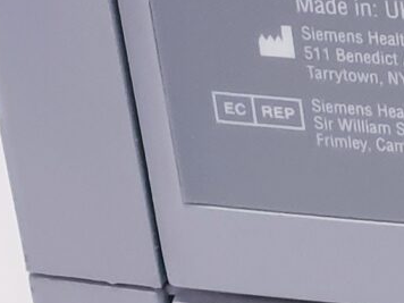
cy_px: -406
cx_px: 1097
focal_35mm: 187
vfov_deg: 7.5
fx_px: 2182
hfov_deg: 9.1
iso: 160
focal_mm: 4.3
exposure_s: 1/50
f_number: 2.4
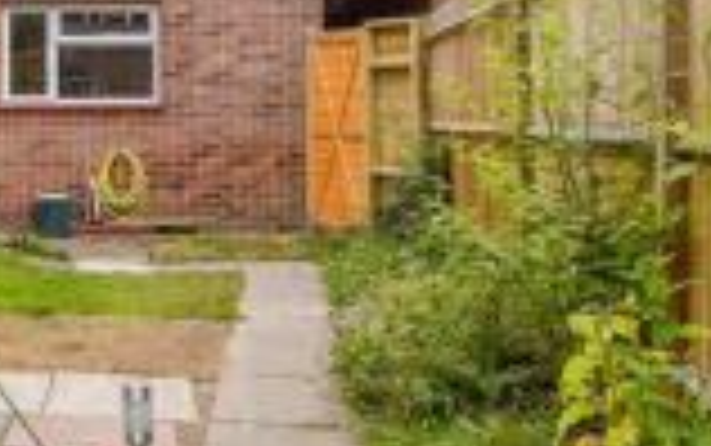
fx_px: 892
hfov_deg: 37.5
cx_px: -40
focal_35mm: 46
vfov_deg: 26.9
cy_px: 29
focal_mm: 10
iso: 160
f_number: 8
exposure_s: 1/125
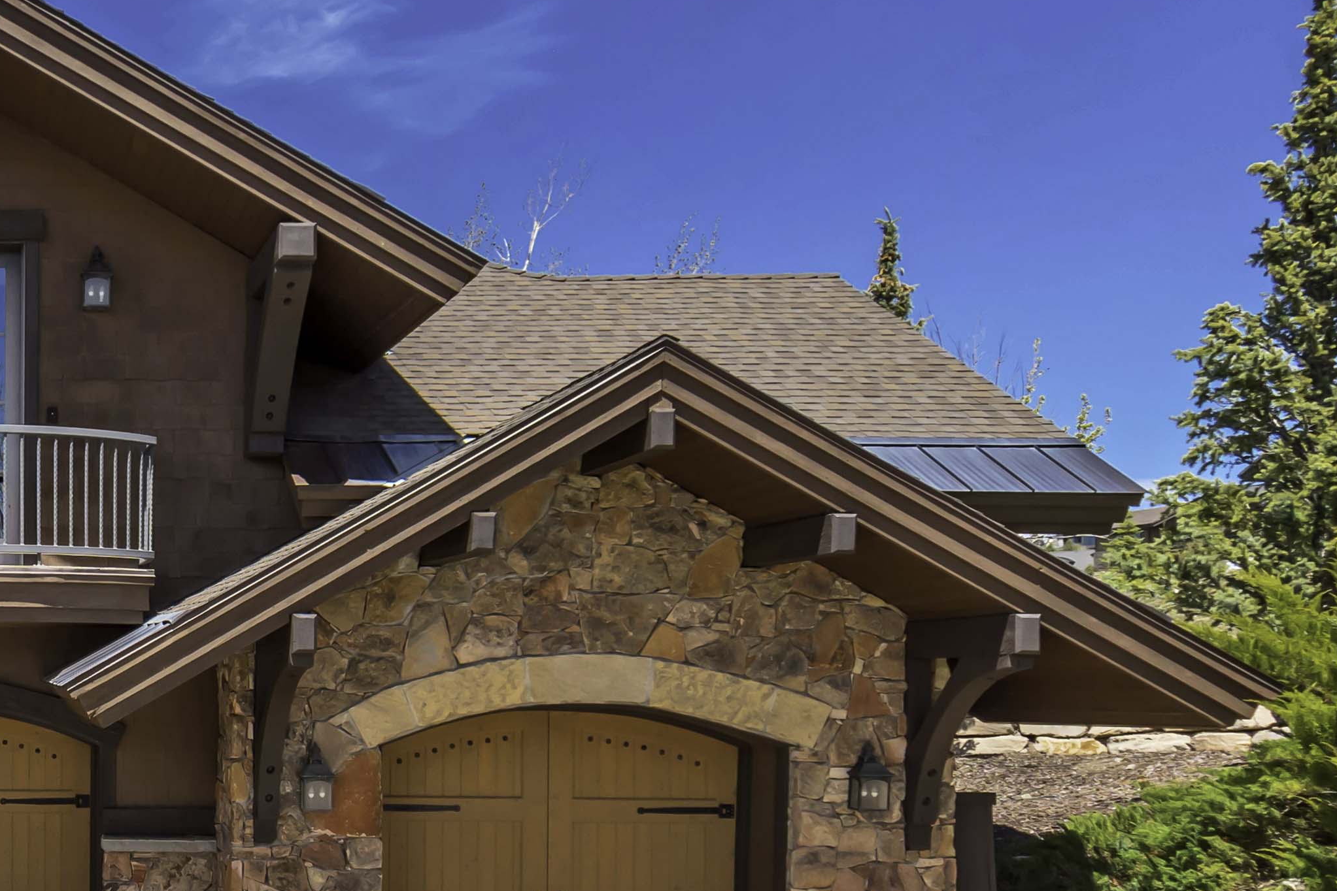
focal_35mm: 44
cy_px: 702
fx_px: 1634
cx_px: -95
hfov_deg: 37.9
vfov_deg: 29.9
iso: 100
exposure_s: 1/1000
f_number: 4.5
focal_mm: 10
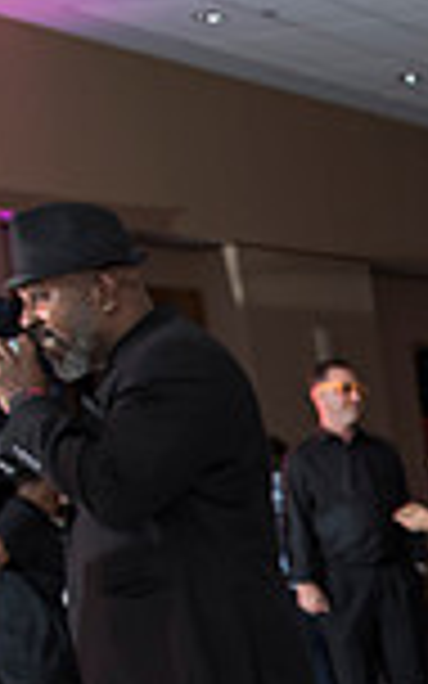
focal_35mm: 105
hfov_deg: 10.5
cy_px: 857
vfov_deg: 18.6
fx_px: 1960
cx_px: 1063
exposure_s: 1/100
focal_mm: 27
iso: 800
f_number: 4
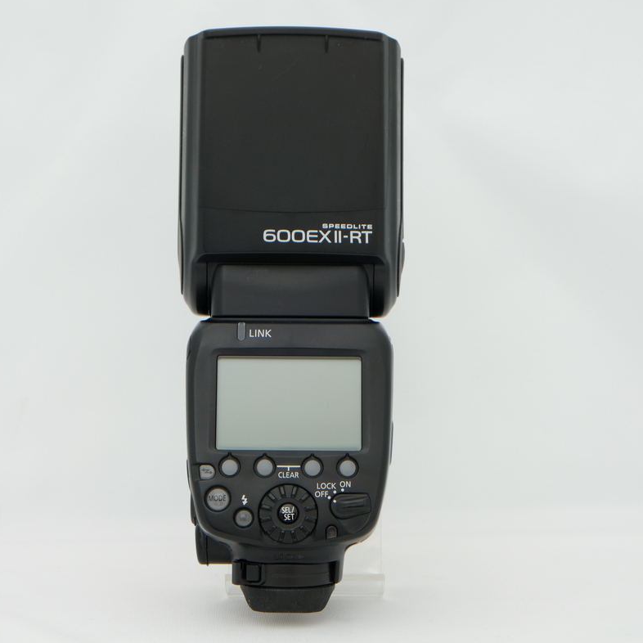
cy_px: 322
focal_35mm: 70
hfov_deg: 24.6
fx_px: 1471
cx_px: 285
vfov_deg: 24.7
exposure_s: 1/125
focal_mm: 35.8
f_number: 8
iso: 200
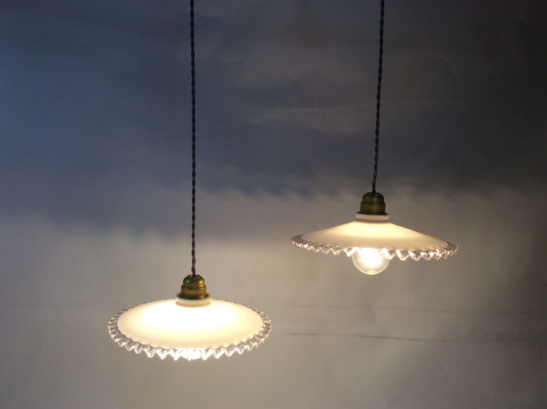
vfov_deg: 44.1
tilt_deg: -7.6
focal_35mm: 32
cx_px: 274
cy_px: 204
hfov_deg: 56.9
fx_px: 505
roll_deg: +0.8
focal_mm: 3.3
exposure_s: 1/100
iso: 50
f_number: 2.4
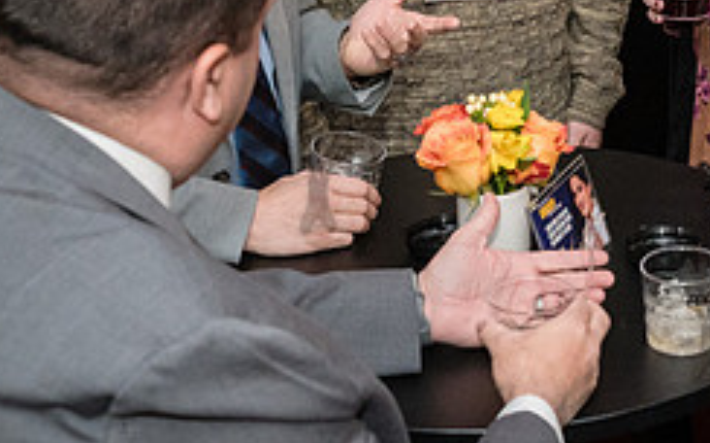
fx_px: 1798
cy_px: 43
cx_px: 762
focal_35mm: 93
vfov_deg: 13.9
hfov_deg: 21.3
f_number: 5
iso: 6400
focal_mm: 36
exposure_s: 1/320
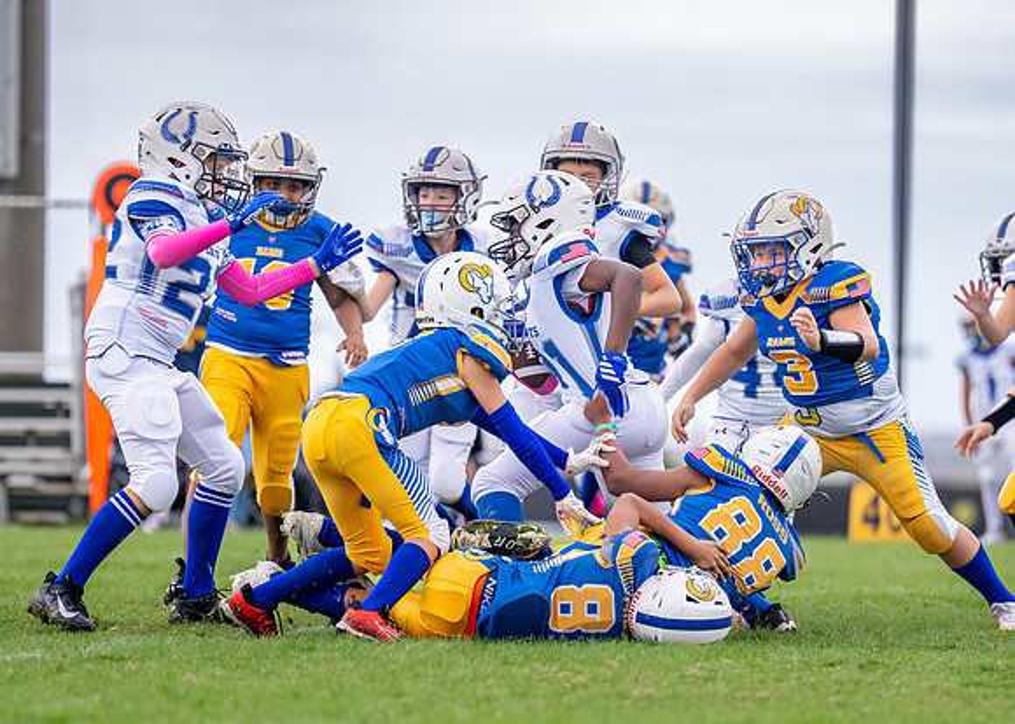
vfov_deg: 4.6
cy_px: 436
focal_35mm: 315
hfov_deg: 6.4
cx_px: 556
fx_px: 9086
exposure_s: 1/1600
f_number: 2.8
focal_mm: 200
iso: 400
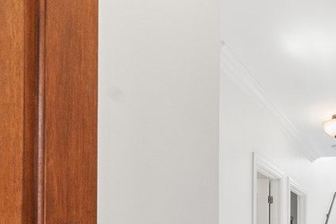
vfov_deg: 32.0
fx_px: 336
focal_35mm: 36
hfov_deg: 43.4
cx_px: 354
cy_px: 252
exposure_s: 1/15
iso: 320
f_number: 8
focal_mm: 10
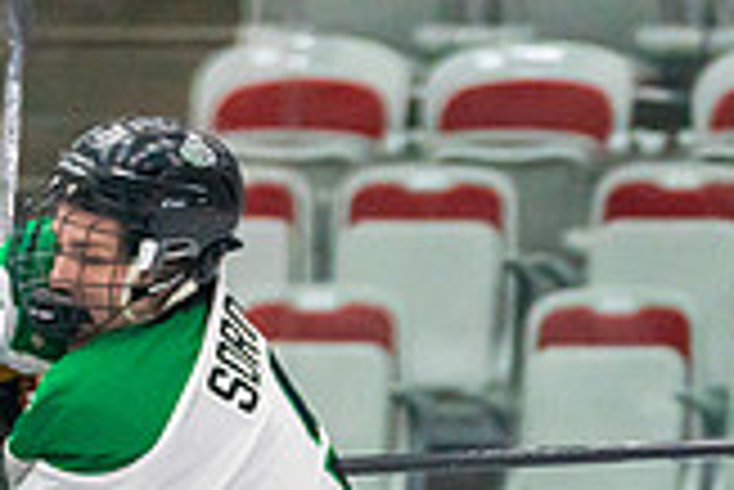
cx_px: 168
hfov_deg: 3.3
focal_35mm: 619
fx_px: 12632
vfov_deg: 2.2
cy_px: 1027
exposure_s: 1/1250
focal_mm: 144
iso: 3200
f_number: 2.8
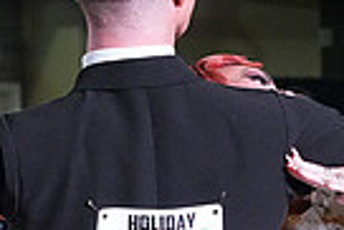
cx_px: 206
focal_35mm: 299
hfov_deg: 6.9
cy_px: 460
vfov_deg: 4.5
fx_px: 2860
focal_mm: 70
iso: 10000
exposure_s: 1/400
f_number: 6.3
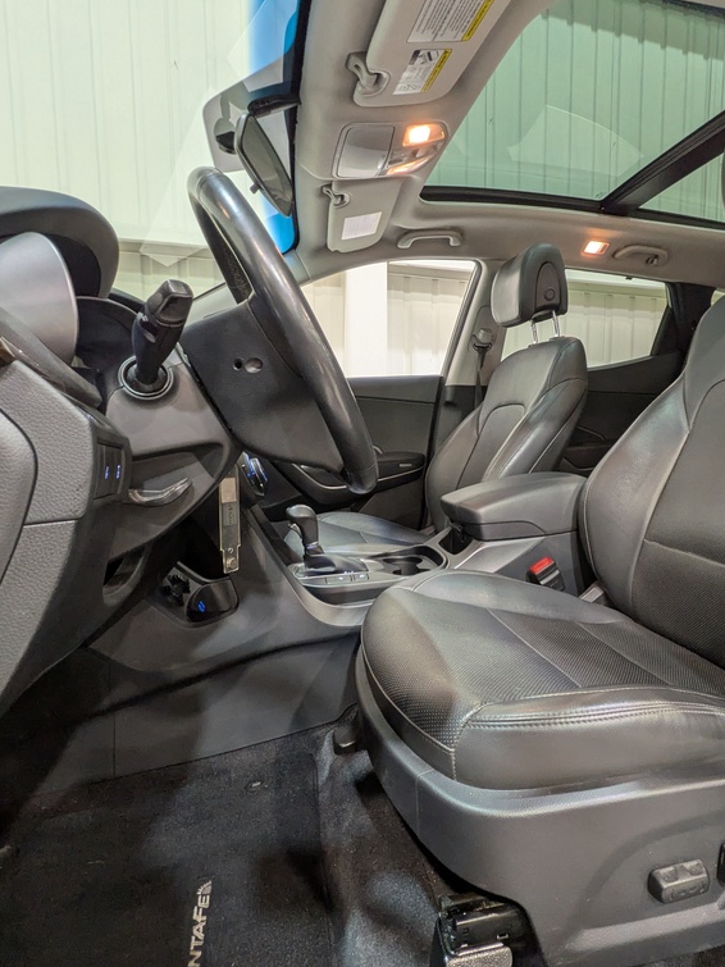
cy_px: 482
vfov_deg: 84.7
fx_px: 531
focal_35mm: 19
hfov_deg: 68.1
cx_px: 432
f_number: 2.2
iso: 80
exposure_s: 1/30
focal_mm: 1.83
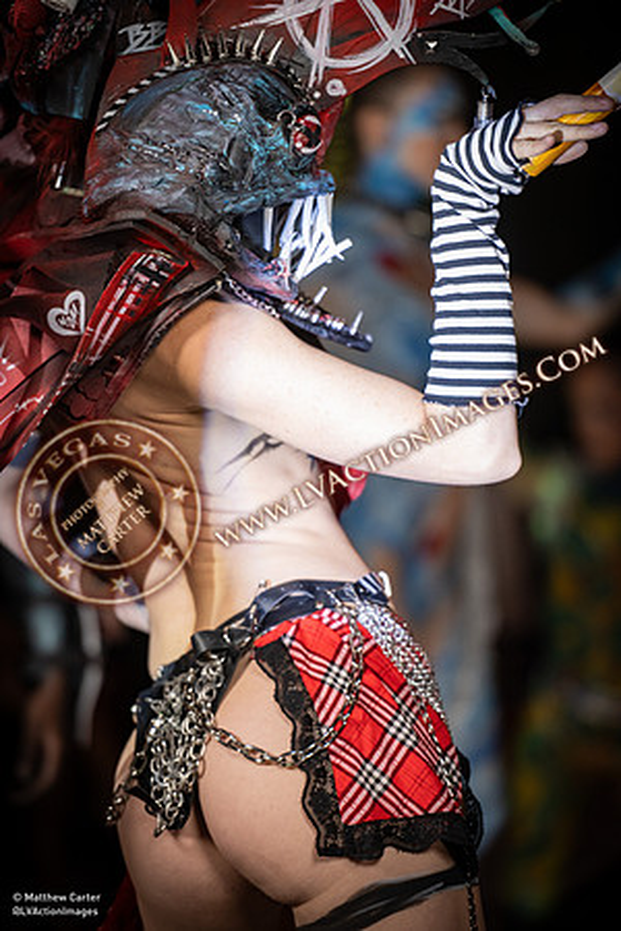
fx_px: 5175
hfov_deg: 6.9
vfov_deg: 10.3
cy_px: 466
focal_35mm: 200
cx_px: 310
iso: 1250
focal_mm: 200
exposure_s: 1/400
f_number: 2.8
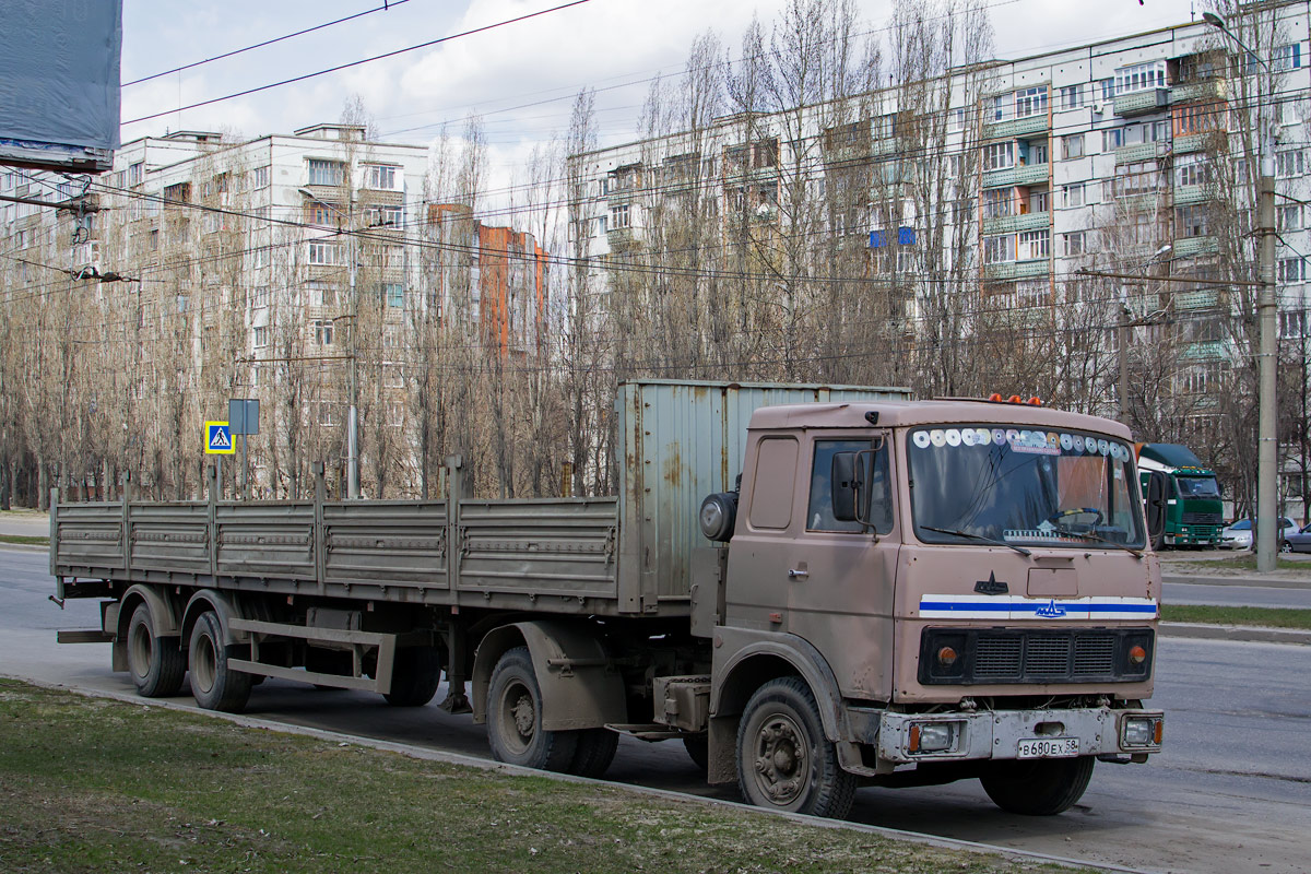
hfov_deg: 37.9
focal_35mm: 52
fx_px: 1912
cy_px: 437
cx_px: 656
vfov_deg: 25.8
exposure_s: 1/500
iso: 200
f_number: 6.3
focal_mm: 35
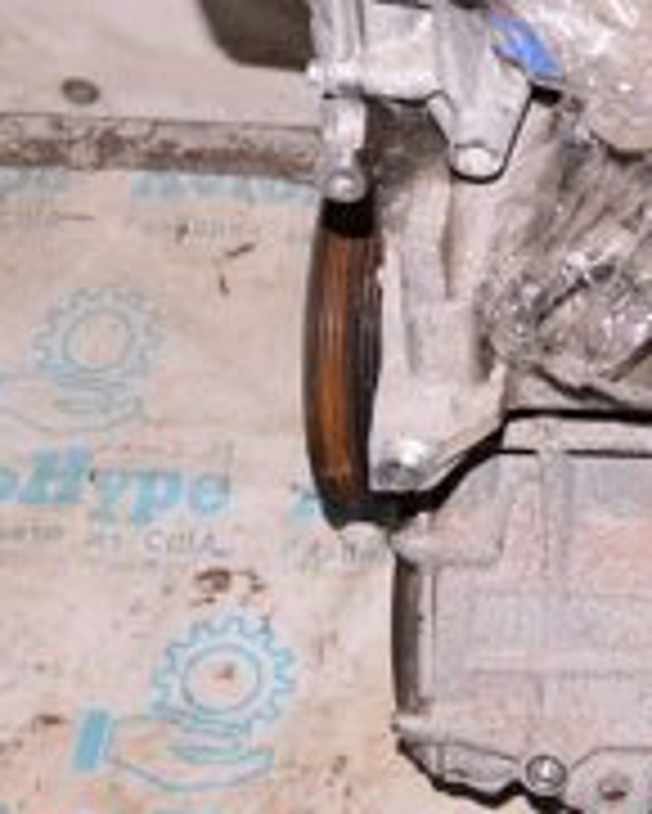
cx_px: 1066
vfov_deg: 16.0
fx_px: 2868
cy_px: 164
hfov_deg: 12.2
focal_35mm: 119
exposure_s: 1/160
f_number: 8
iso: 1600
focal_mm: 24
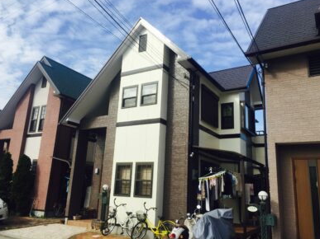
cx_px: 159
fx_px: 277
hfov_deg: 60.0
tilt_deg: +15.1
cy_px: 119
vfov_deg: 46.8
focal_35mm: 30
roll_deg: -3.8
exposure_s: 1/1799
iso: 32
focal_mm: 4.15
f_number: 2.2
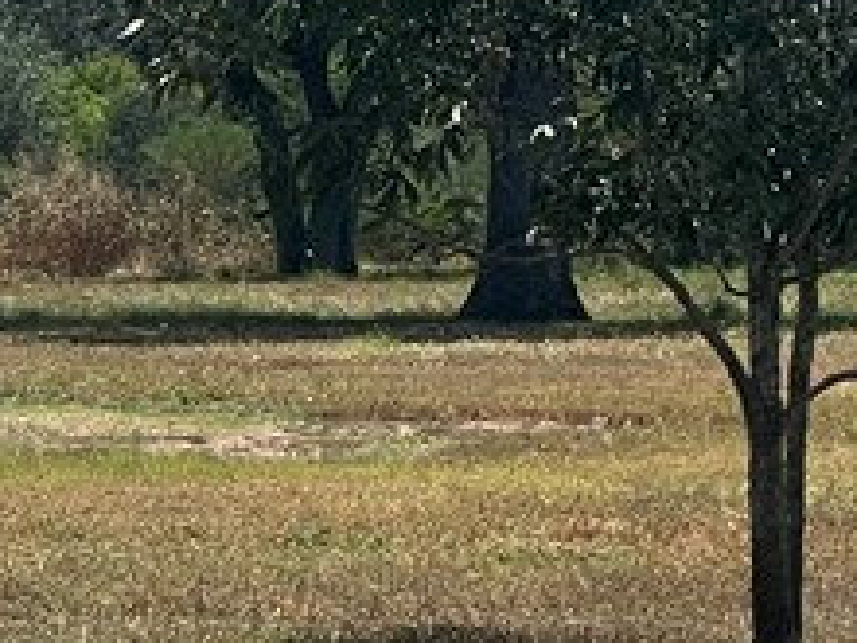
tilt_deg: +1.7
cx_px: 335
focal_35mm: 358
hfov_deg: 5.5
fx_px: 8863
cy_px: -58
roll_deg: -1.0
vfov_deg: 4.1
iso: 32
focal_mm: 9
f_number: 2.8
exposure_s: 1/1130
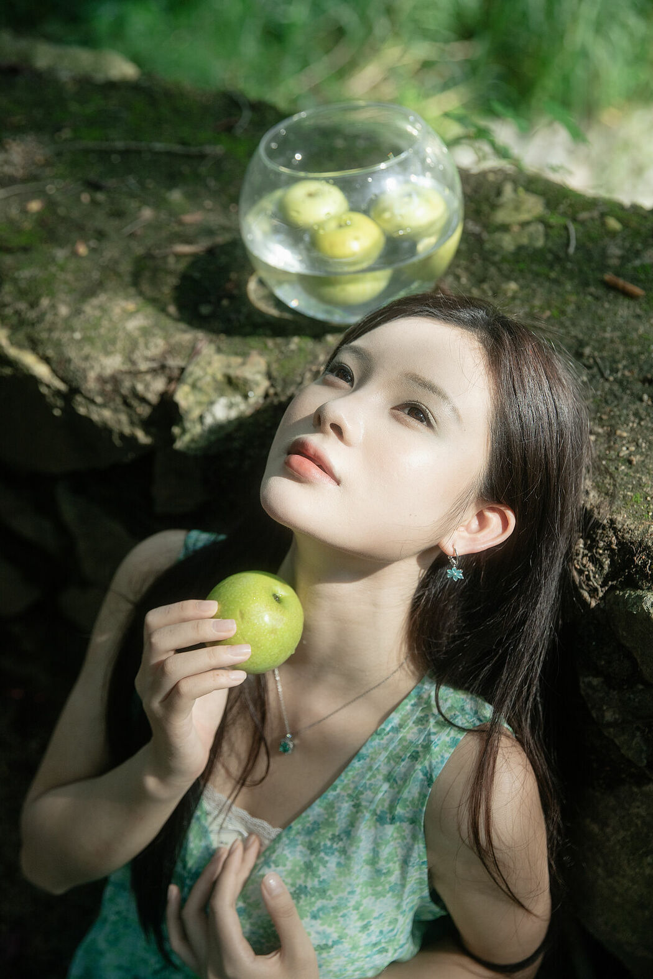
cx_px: 326
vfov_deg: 39.6
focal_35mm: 50
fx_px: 1360
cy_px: 490
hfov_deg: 27.0
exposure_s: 1/320
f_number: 3.5
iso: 400
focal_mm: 50
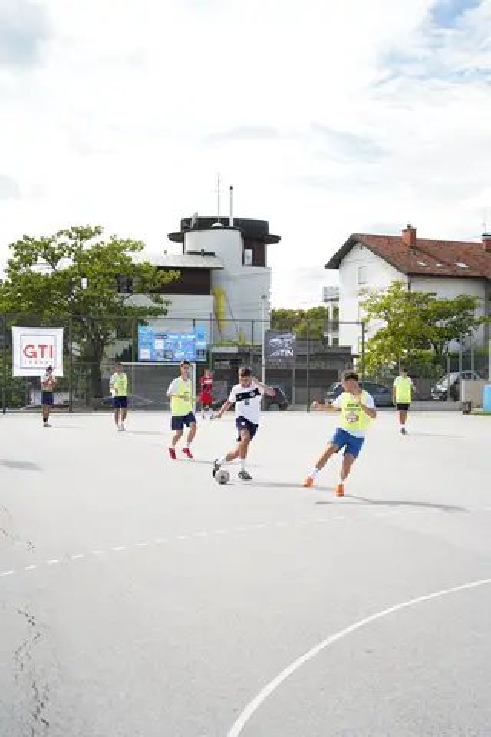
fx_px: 1023
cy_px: 368
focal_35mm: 50
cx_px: 246
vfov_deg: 39.6
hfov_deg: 27.0
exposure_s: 1/1000
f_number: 3.5
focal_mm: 50
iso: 500
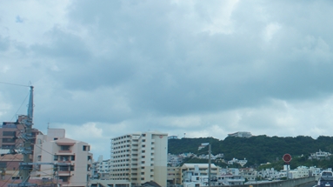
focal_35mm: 59
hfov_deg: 32.3
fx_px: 521
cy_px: 77
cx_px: 342
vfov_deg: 20.3
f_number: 7.1
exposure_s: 1/500
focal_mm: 18
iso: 200
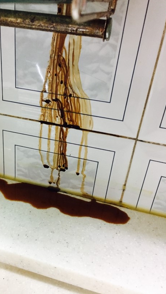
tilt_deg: -28.8
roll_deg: -4.7
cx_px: 57
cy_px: 145
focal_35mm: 32
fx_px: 250
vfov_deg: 61.0
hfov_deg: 36.3
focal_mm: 4.15
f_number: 2.2
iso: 160
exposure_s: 1/30
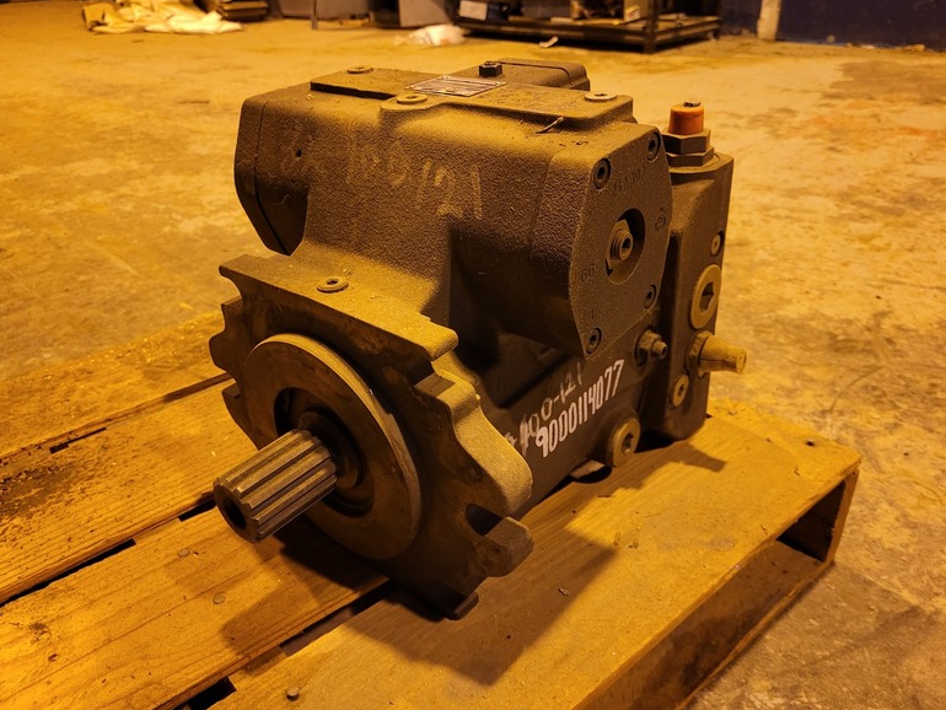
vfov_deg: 51.4
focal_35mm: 27
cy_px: 351
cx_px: 482
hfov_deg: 65.3
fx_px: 738
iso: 250
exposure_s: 1/40
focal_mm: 5.4
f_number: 1.8
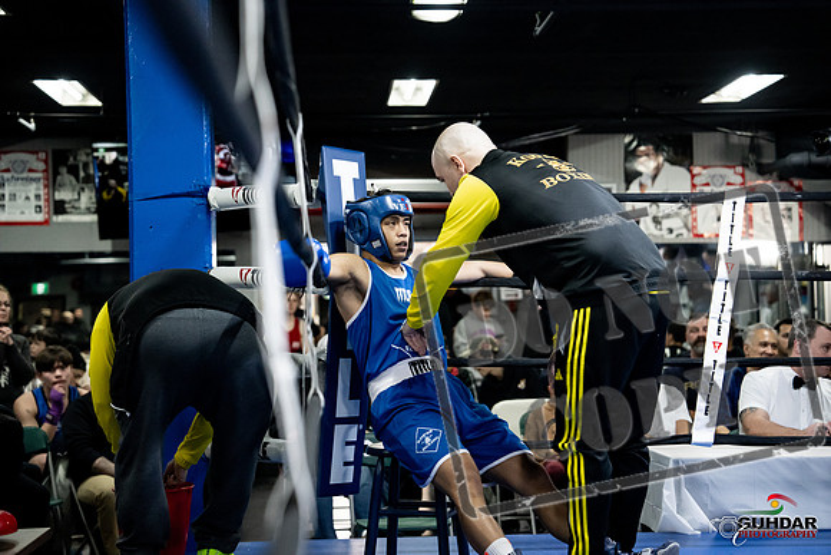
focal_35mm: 70
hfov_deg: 28.8
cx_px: 416
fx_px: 1616
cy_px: 278
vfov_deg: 19.5
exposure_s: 1/1000
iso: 8000
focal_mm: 70
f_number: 2.8
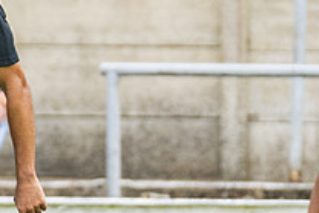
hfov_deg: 1.4
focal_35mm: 1475
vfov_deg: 0.9
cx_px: 9
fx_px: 13079
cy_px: 153
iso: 400
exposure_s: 1/1250
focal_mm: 250
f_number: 2.8
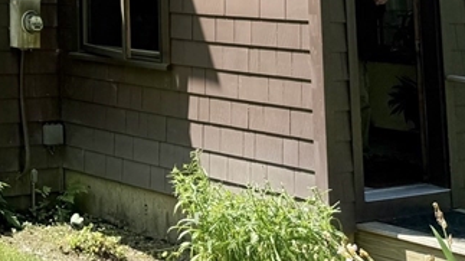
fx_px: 1022
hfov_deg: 23.2
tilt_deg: +10.9
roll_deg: -4.3
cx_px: -112
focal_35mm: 83
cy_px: -224
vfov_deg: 13.0
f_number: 1.78
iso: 80
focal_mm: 6.76
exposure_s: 1/3759
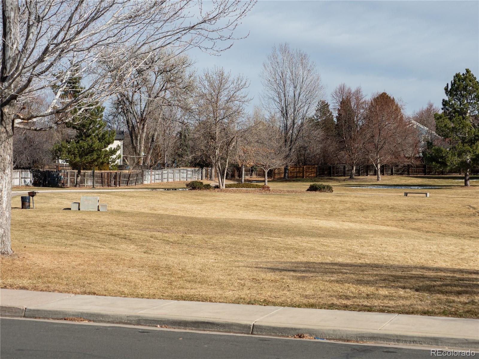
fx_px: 1107
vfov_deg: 18.4
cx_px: 240
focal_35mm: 80
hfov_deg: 24.4
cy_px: 180
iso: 200
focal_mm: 40
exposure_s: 1/1250
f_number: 4
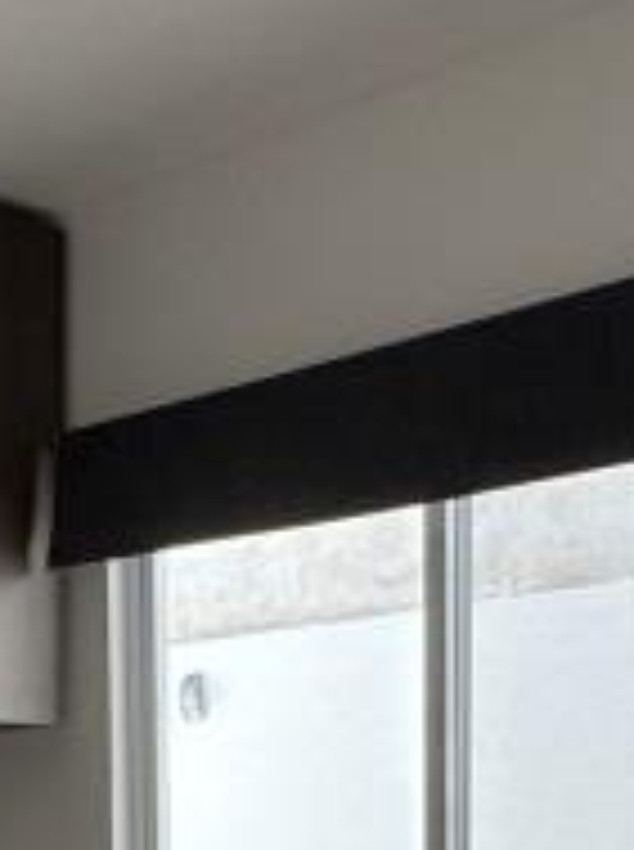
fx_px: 1862
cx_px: -58
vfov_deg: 23.4
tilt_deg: -4.7
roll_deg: +1.7
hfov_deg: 18.6
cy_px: 1034
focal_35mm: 76
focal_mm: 2.22
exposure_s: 1/153
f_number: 2.2
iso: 40
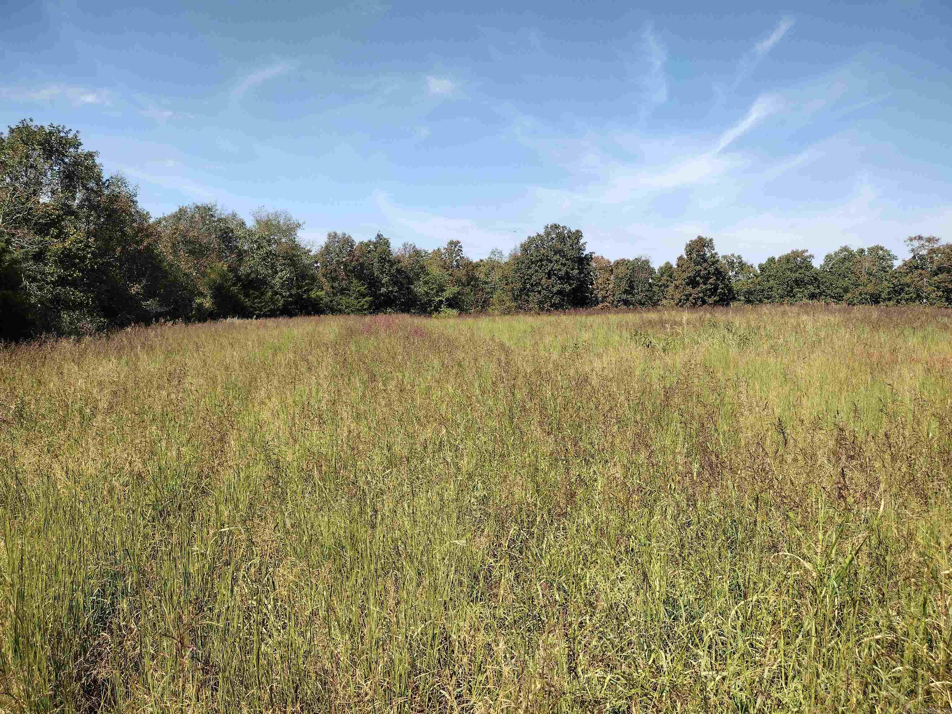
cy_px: 357
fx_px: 743
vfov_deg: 51.4
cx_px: 476
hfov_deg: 65.3
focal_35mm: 27
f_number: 1.7
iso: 100
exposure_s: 1/1340
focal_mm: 4.71
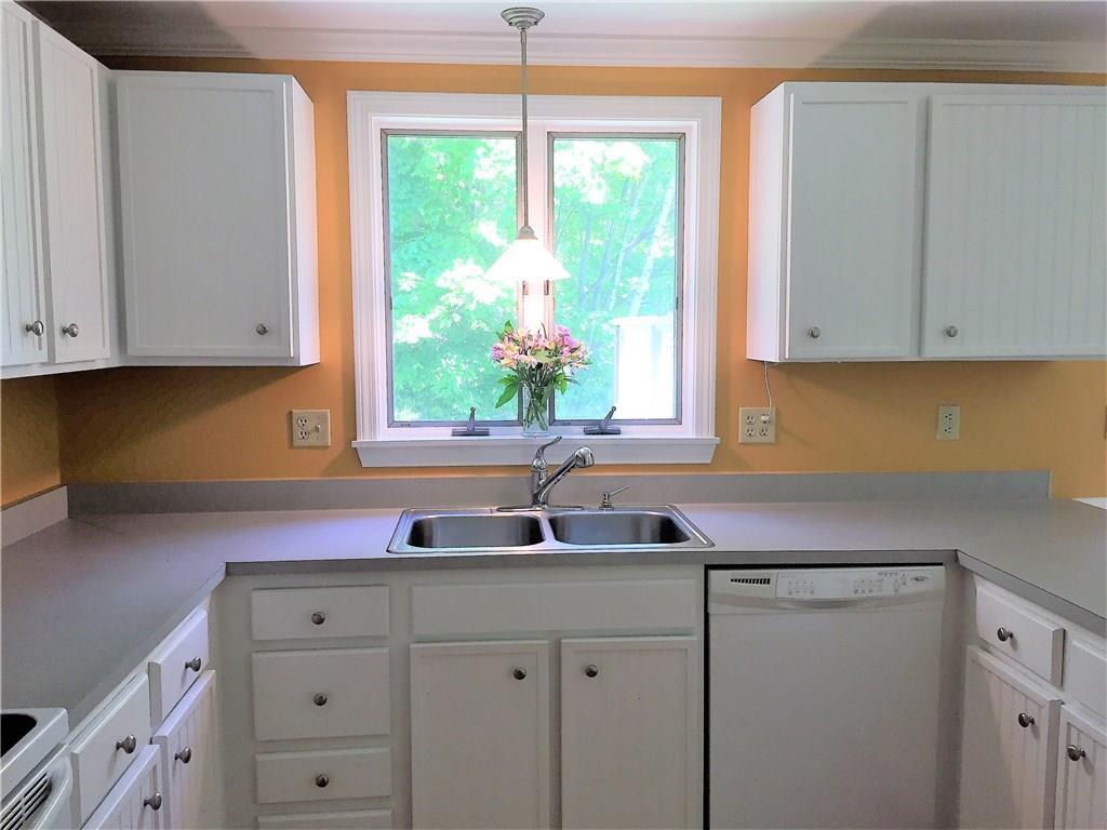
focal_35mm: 29
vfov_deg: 48.2
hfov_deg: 61.7
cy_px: 415
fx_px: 927
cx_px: 554
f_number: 2.2
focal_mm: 4.15
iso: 32
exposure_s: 1/30
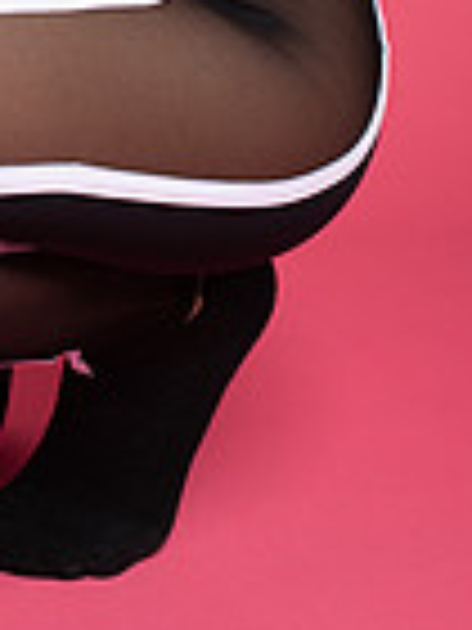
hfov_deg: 13.5
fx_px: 1963
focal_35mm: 108
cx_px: -31
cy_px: -351
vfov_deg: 16.4
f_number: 6.3
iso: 125
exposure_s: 1/200
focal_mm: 35
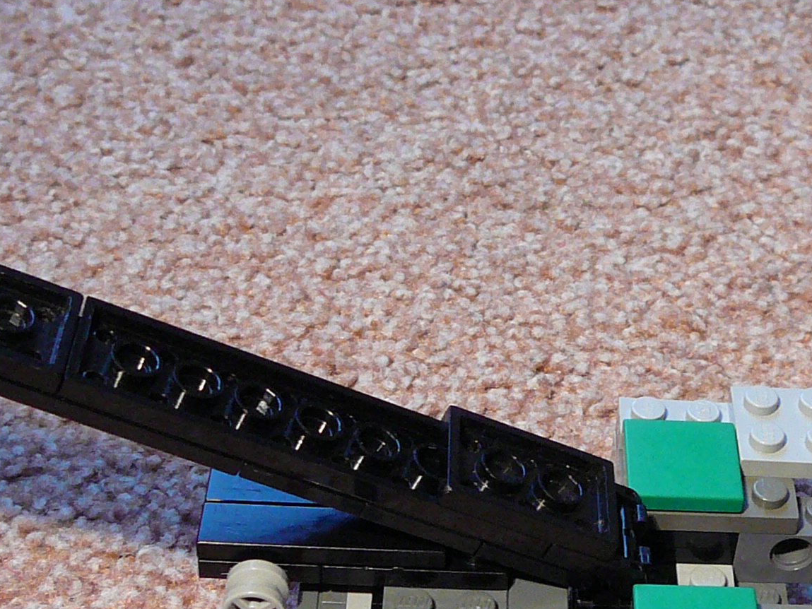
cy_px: 398
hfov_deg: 25.0
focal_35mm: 78
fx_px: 1830
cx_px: 479
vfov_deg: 18.9
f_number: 2.8
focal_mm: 5.2
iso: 200
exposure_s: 1/20
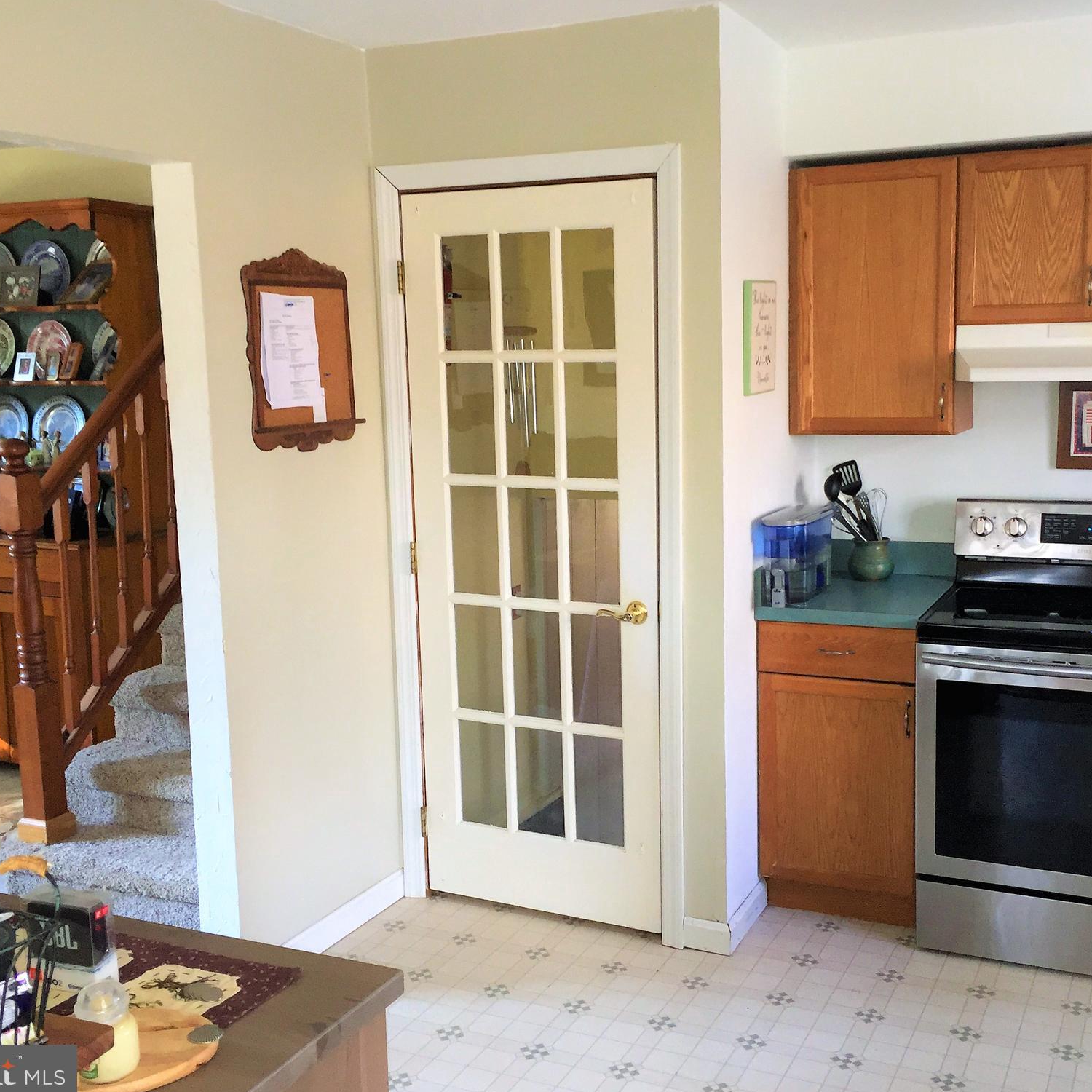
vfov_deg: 47.2
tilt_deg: -8.4
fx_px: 1249
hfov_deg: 47.0
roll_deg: -2.1
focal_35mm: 35
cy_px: 546
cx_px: 641
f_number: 2.2
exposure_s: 1/30
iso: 80
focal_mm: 4.15
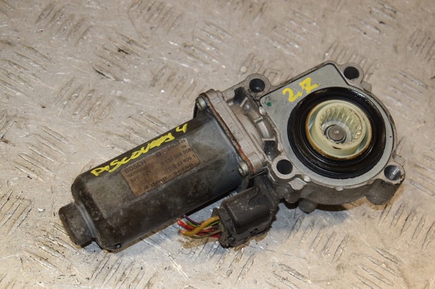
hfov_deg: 26.0
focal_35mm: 78
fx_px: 942
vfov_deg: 17.5
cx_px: 218
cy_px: 144
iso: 800
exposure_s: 1/200
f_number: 7.1
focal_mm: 52
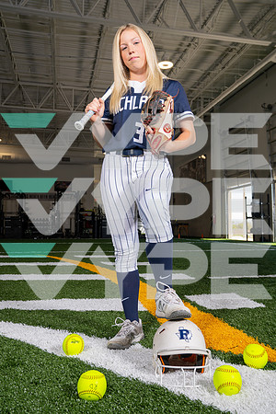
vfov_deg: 57.2
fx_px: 379
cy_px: 207
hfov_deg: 40.0
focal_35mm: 33
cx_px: 138
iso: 200
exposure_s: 1/200
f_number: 5.6
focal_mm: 33
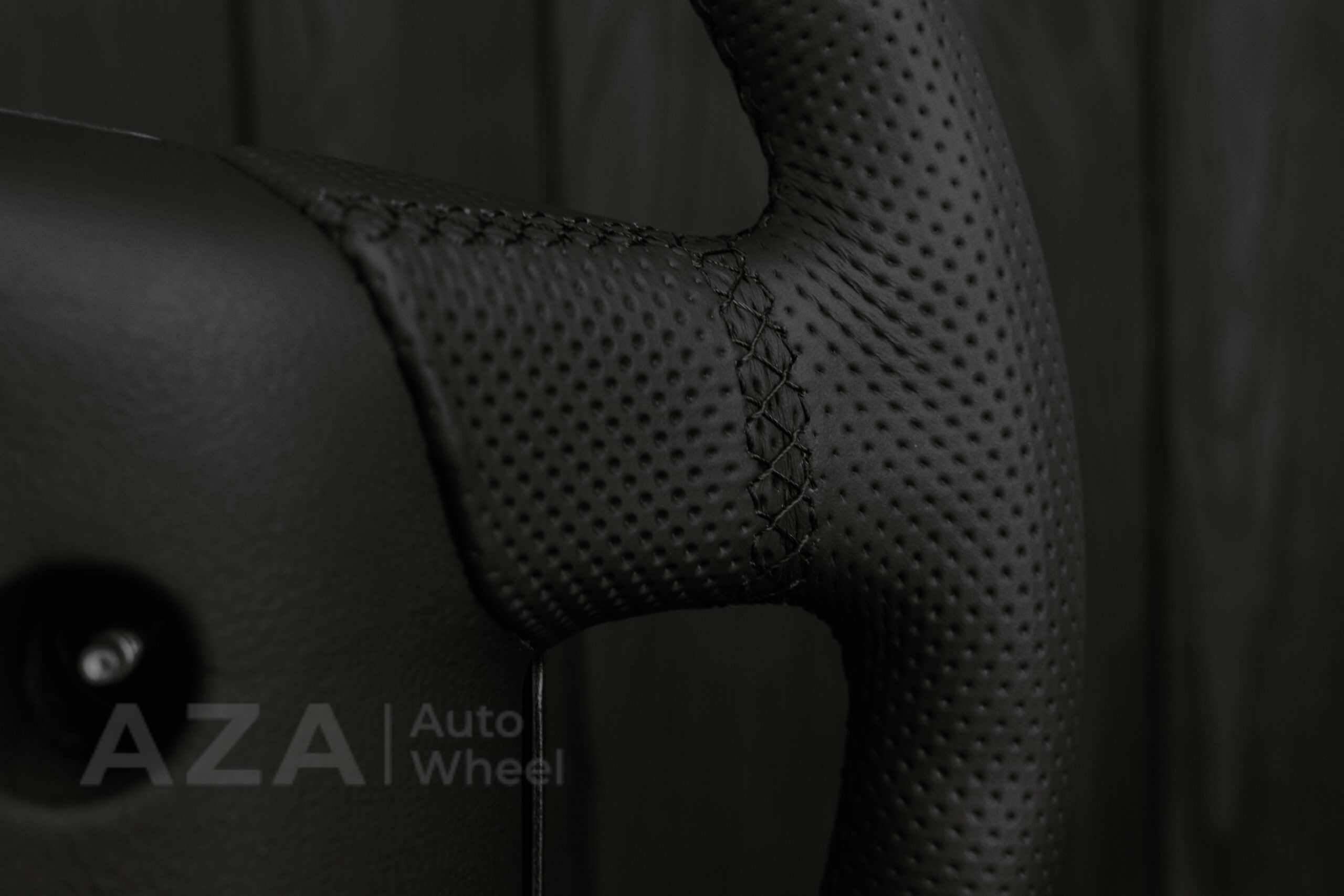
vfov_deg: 25.8
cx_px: 672
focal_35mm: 52
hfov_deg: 37.8
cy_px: 448
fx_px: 1960
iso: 500
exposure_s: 1/125
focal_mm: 35
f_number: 6.3
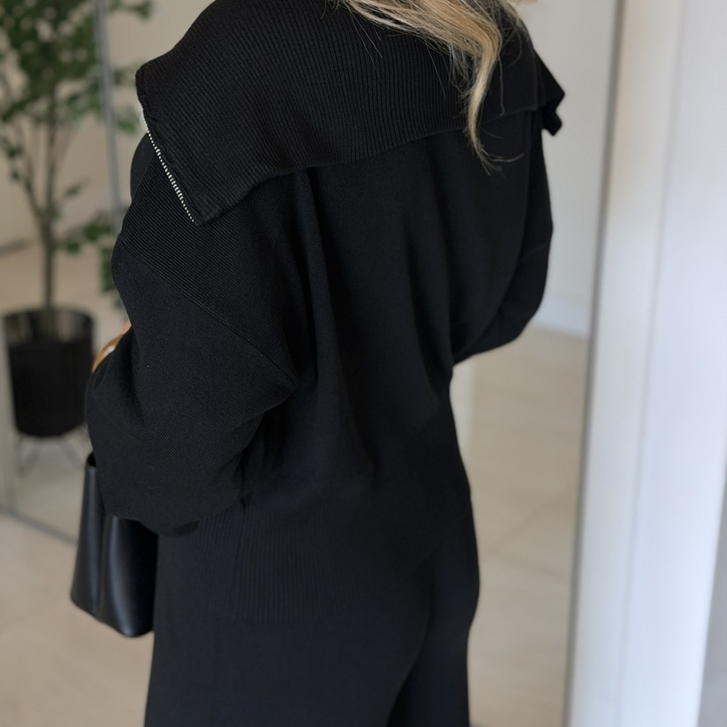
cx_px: 364
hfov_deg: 30.0
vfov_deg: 30.0
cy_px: 321
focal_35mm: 57
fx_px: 1354
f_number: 1.78
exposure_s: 1/86
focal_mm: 6.76
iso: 160
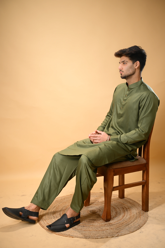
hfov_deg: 29.2
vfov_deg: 42.7
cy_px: 124
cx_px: 82
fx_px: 316
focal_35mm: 46
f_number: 2.8
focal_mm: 46
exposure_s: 1/125
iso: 250
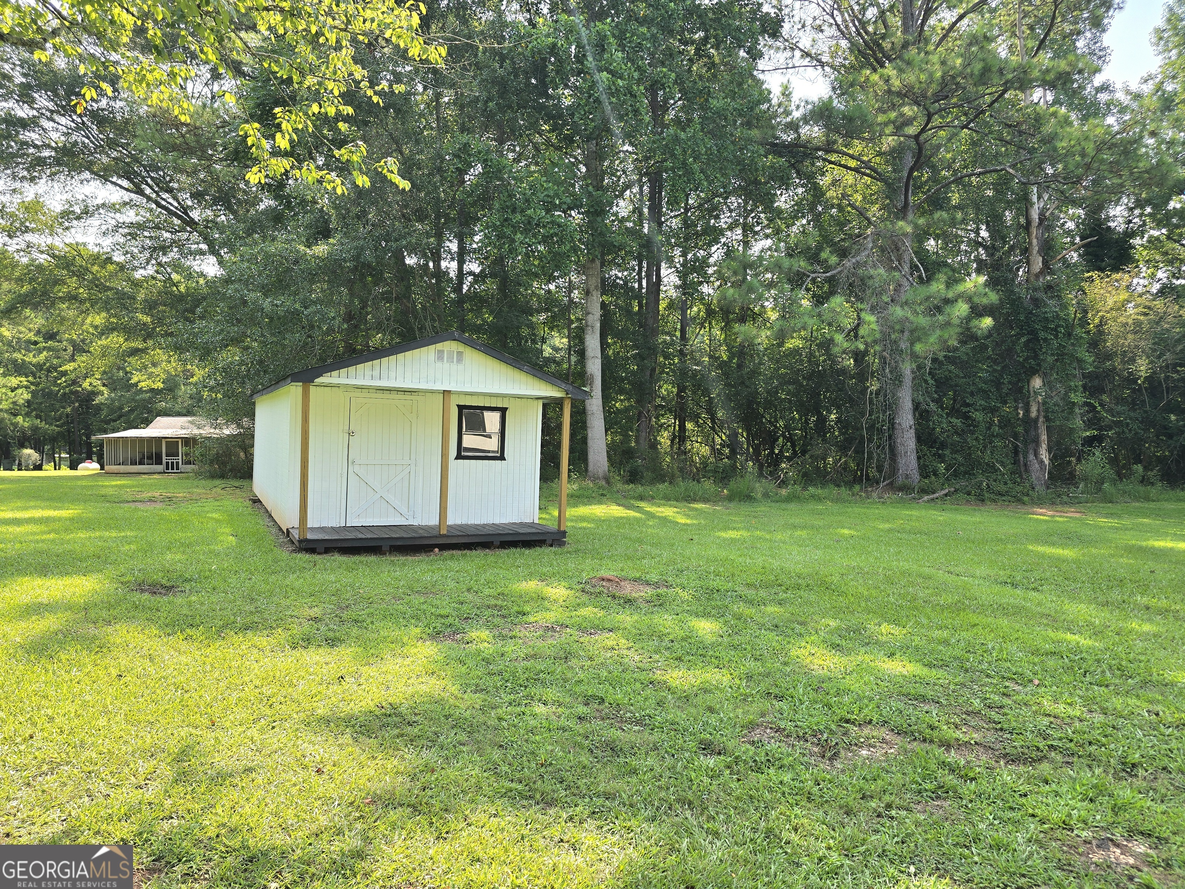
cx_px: 592
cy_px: 444
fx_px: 787
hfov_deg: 73.9
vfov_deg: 58.9
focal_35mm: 23
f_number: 1.7
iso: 12
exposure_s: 1/270
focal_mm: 6.3
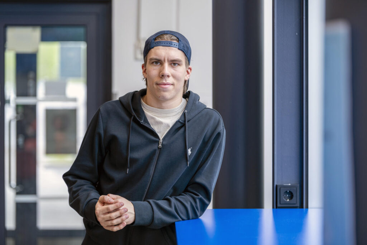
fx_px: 1376
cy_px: 122
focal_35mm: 135
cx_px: 184
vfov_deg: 10.2
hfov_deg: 15.2
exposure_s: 1/200
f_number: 2.8
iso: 250
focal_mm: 135
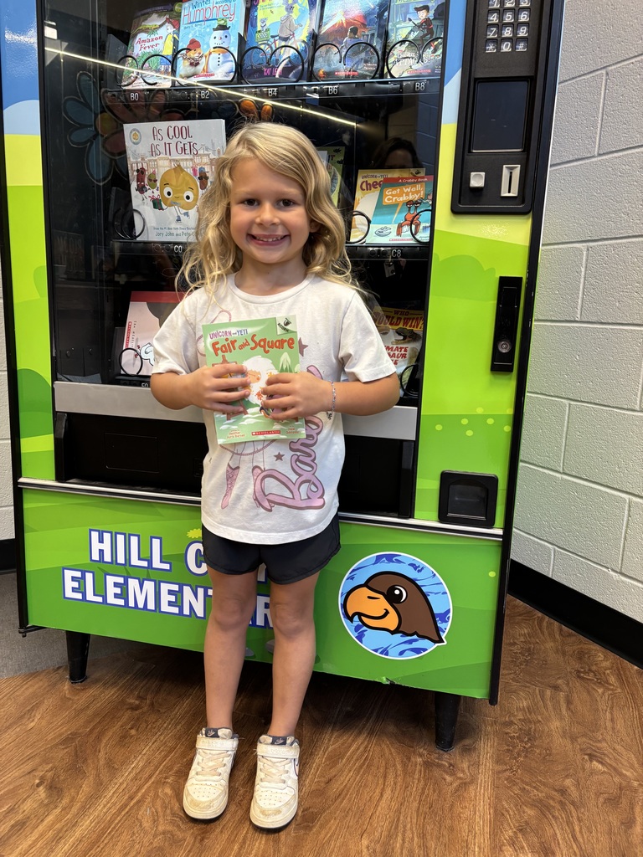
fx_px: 644
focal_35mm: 26
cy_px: 428
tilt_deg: -11.3
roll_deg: -4.3
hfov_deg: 53.1
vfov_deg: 67.3
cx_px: 322
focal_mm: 5.96
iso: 200
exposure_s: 1/60
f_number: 1.6
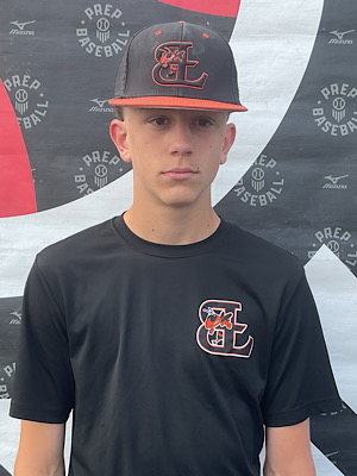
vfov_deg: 61.7
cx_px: 178
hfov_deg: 48.2
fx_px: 399
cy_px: 238
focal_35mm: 29
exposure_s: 1/545
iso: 16
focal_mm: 3
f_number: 1.8
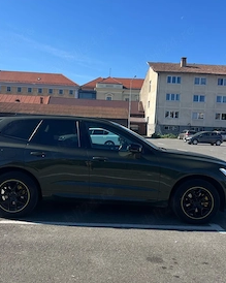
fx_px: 310
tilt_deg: -2.6
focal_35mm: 37
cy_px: 144
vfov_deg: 49.1
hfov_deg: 40.1
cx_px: 102
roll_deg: -2.9
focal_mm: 5.7
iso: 50
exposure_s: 1/2994
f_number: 1.5
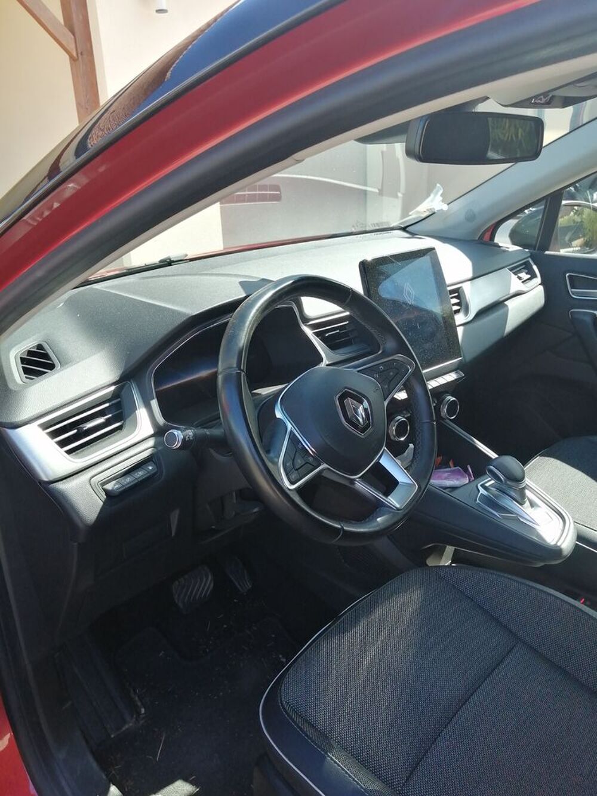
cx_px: 298
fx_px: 598
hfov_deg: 53.1
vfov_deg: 67.3
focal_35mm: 26
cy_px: 398
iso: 50
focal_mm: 3.46
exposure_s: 1/299
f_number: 1.8
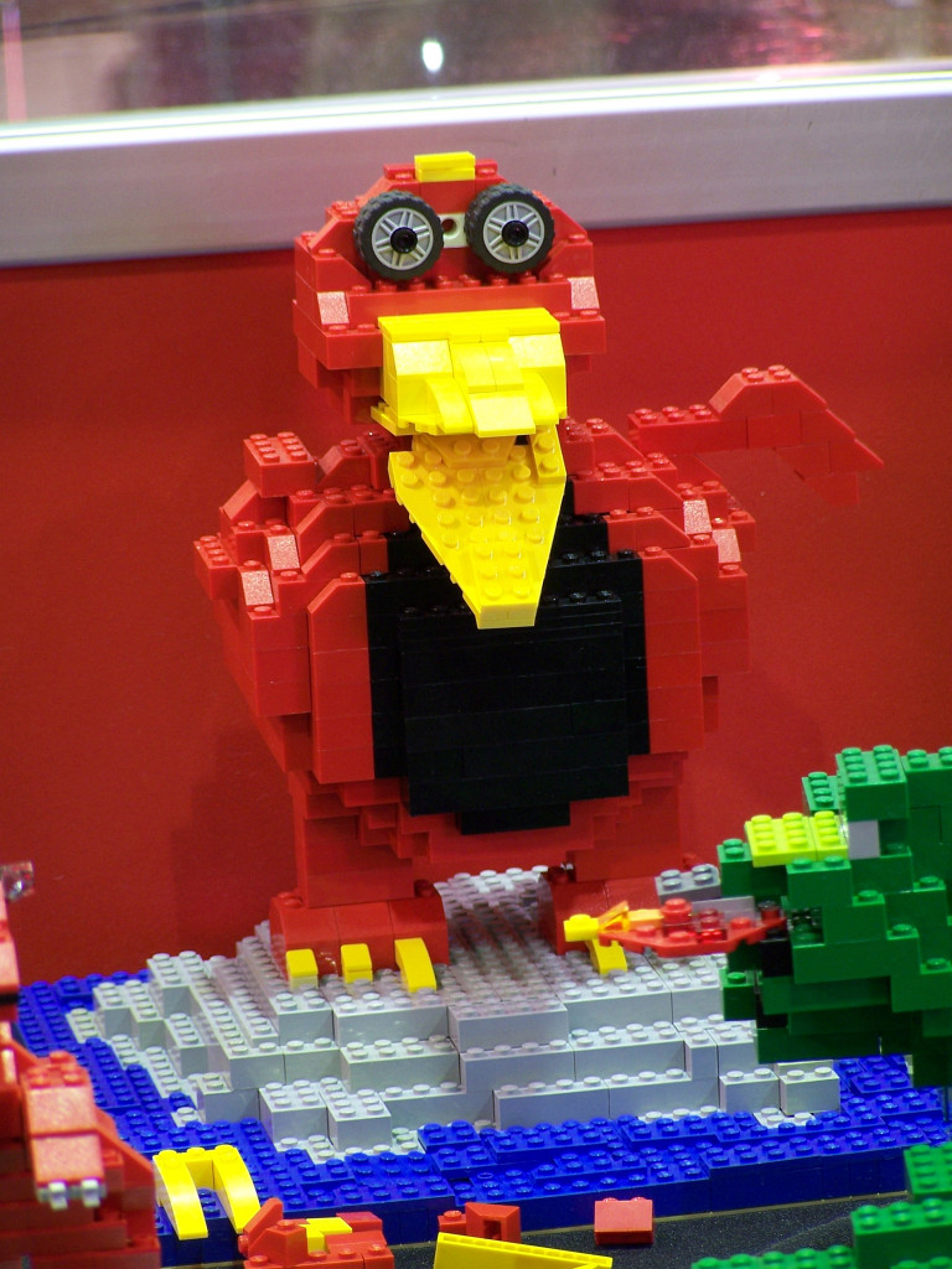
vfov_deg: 9.1
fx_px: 7994
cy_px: 634
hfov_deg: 6.8
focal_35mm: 218
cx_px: 476
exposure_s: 1/2
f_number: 3.2
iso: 80
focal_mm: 36.2
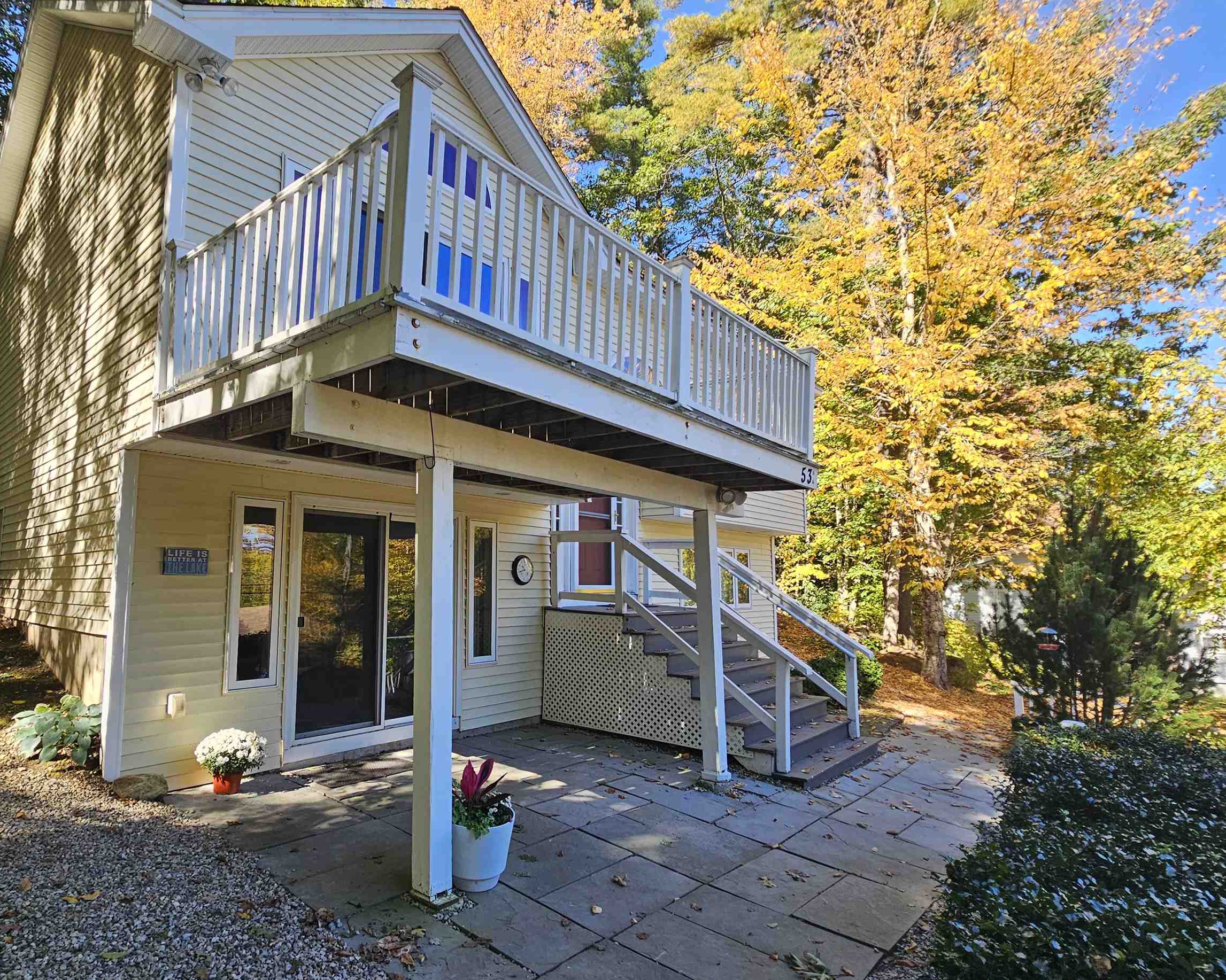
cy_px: 517
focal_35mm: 17
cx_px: 501
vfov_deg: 76.9
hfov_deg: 88.7
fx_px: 617
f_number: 2.2
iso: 50
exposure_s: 1/335
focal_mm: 2.2
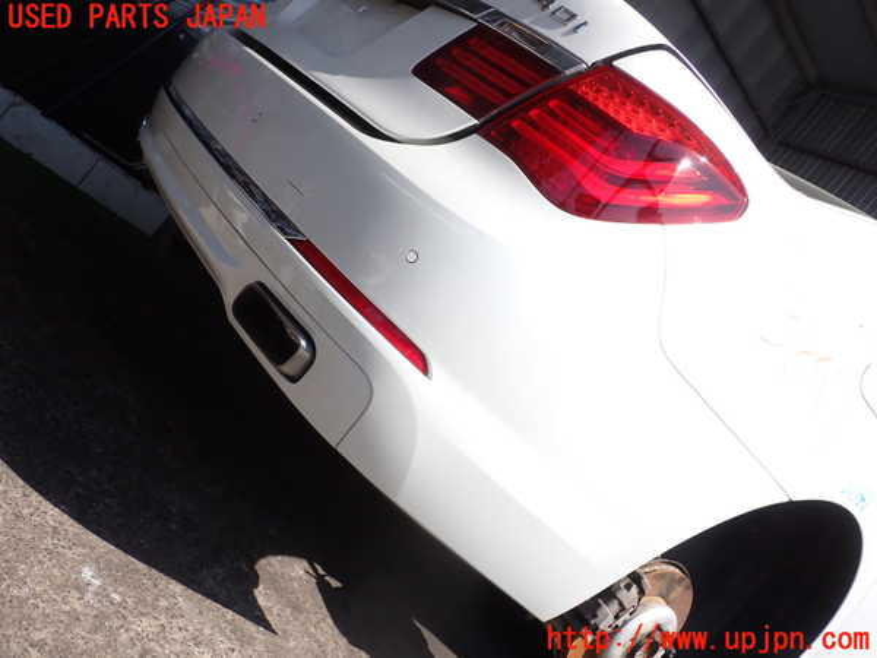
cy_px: 329
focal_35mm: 30
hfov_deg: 60.0
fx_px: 760
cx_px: 438
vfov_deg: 46.8
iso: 100
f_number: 3.2
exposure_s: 1/800
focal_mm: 5.4
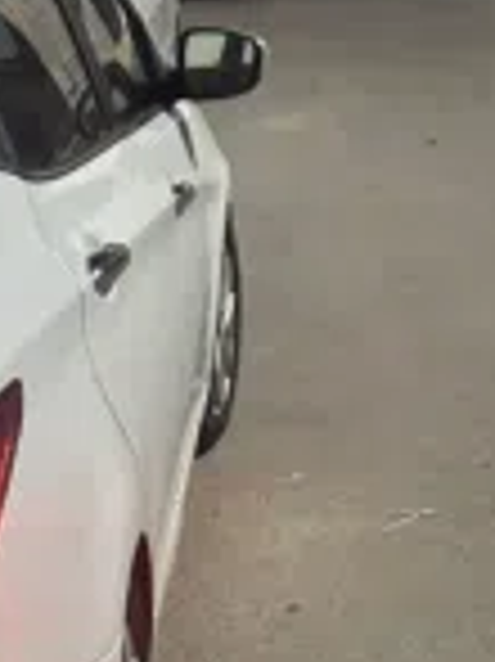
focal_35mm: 87
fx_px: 1661
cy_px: 772
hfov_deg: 16.7
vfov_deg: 21.1
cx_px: 58
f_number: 1.78
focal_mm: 6.86
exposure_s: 1/60
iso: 800
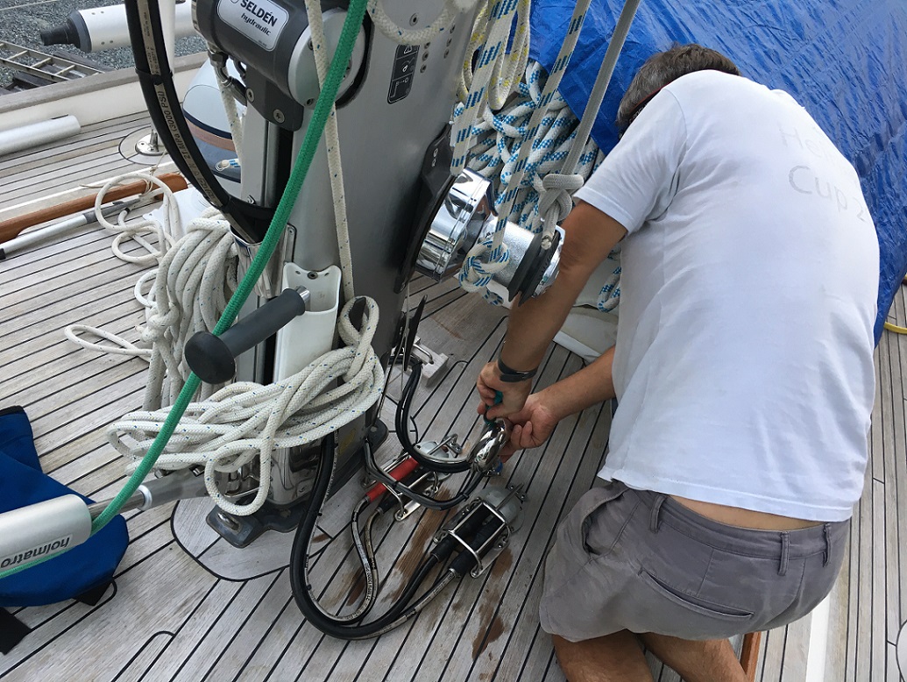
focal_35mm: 29
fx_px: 760
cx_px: 454
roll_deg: -20.4
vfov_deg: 48.3
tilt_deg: -43.4
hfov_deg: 61.6
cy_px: 341
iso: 25
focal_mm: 4.15
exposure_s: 1/40
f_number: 2.2
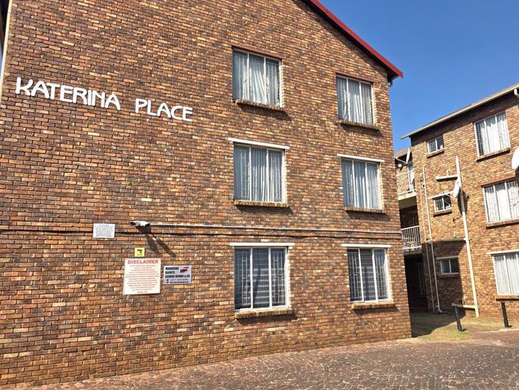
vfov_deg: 48.2
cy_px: 188
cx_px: 303
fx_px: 435
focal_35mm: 29
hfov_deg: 61.3
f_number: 1.7
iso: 80
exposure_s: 1/10000
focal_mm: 6.3
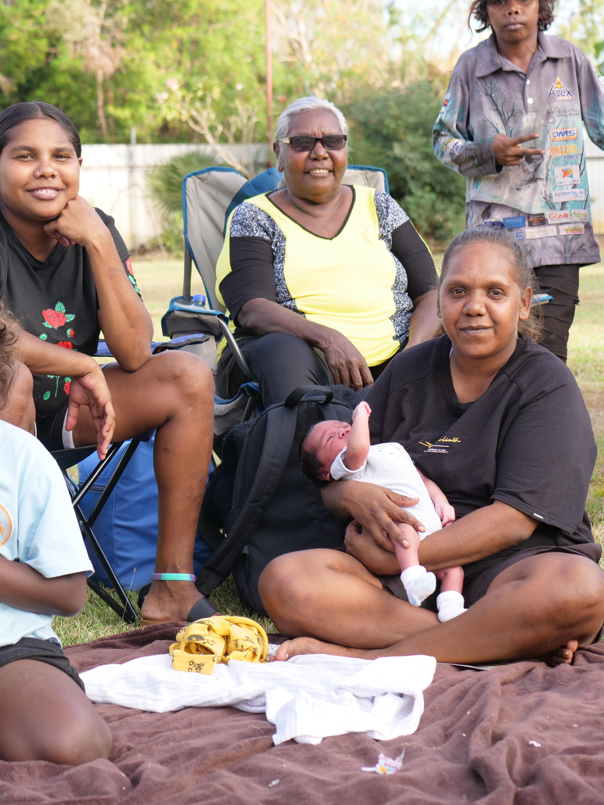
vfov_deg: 20.9
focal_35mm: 94
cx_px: 295
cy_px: 402
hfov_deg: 15.7
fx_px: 2187
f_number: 3.5
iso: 200
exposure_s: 1/200
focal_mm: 35
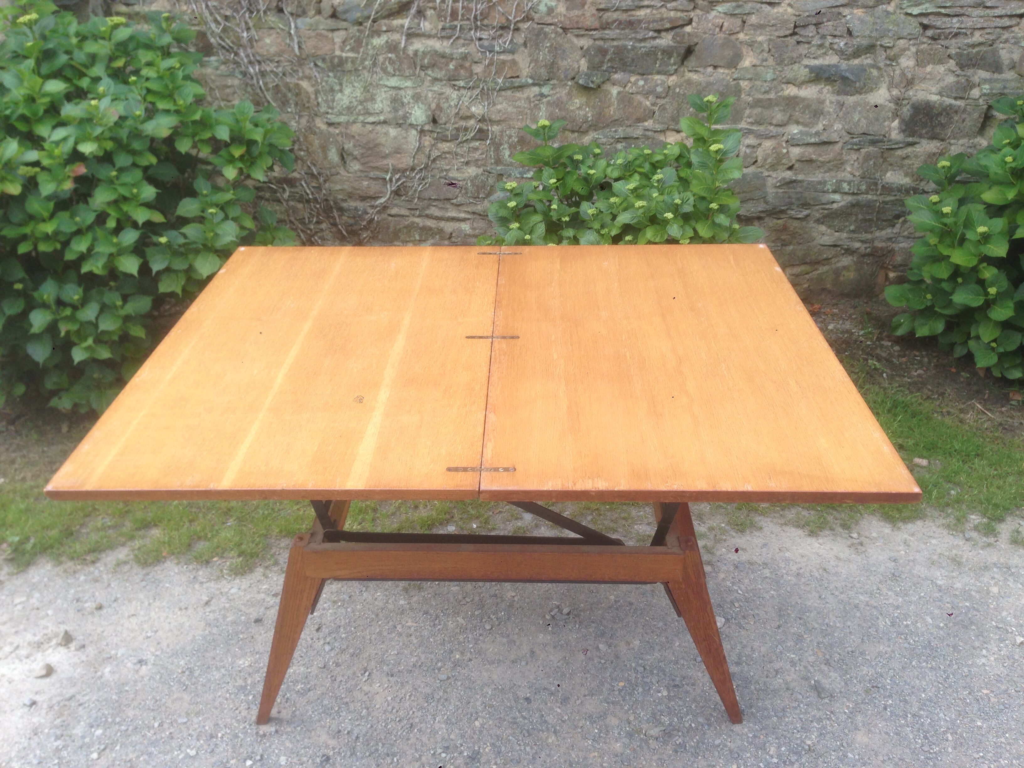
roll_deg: -1.3
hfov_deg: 55.4
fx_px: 976
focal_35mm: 33
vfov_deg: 42.9
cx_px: 512
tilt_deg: -28.3
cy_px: 384
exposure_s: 1/390
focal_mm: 4.12
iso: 50
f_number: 2.4
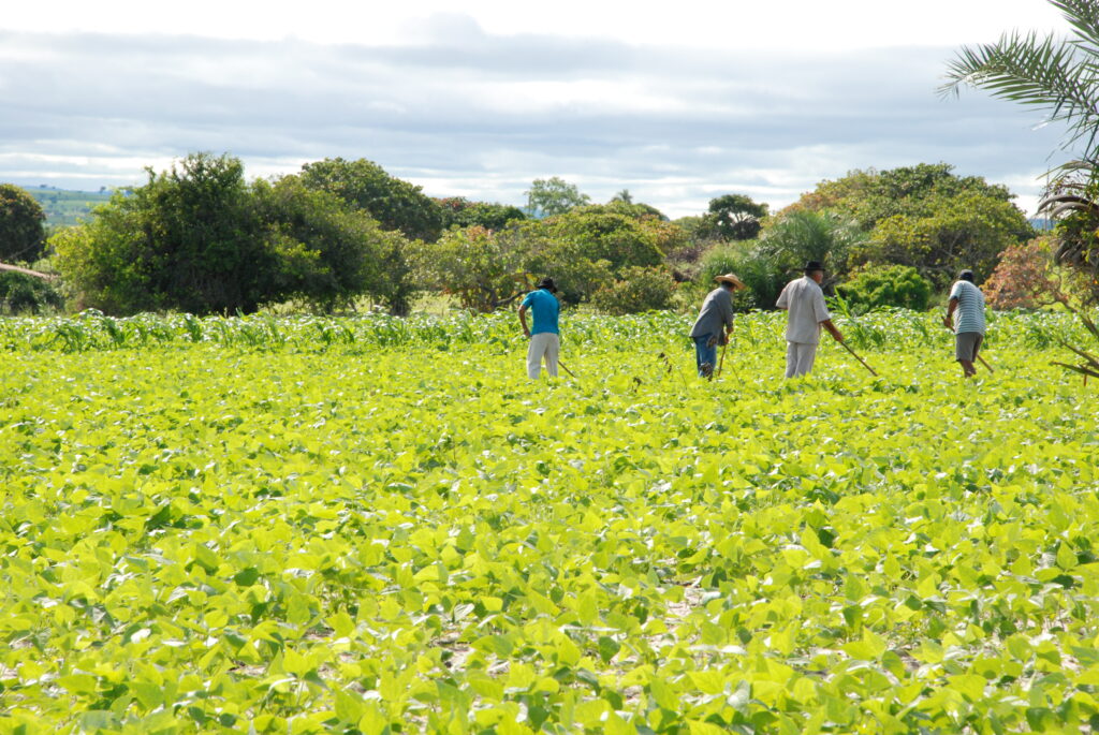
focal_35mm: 180
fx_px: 5500
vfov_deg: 7.6
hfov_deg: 11.4
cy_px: 368
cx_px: 550
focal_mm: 120
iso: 320
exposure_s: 1/125
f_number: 16
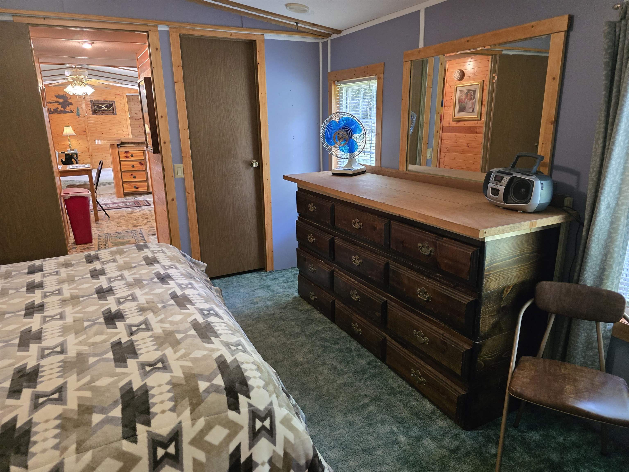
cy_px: 236
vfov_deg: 58.9
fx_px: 418
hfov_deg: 73.9
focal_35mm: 23
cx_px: 314
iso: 1000
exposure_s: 1/120
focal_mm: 6.3
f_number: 1.7
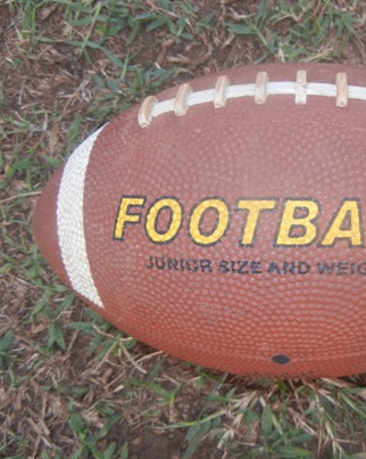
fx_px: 542
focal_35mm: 40
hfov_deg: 36.3
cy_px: 228
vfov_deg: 45.8
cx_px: 283
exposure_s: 1/94.7
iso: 160
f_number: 3.5
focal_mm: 5.4
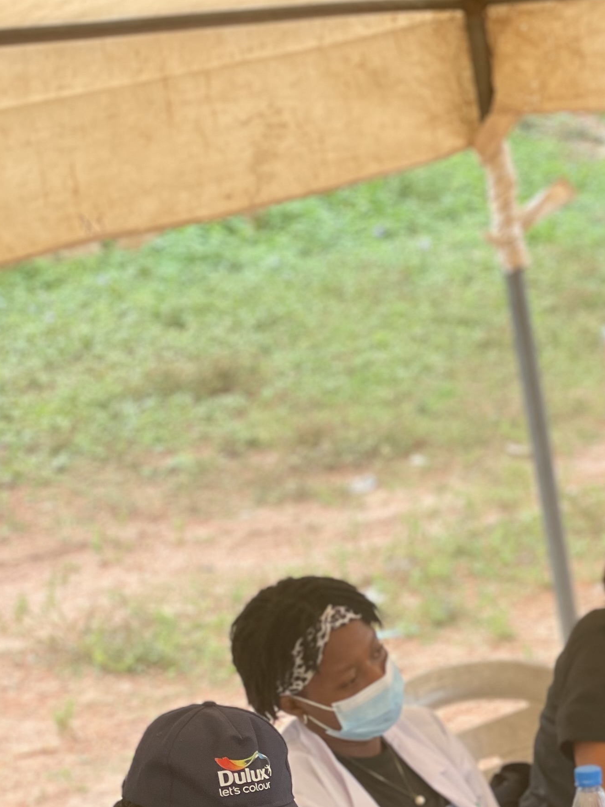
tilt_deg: -13.4
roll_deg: +7.7
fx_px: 2774
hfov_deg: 12.3
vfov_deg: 16.4
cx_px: 654
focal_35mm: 119
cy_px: 706
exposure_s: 1/215
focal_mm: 6
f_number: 2
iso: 25
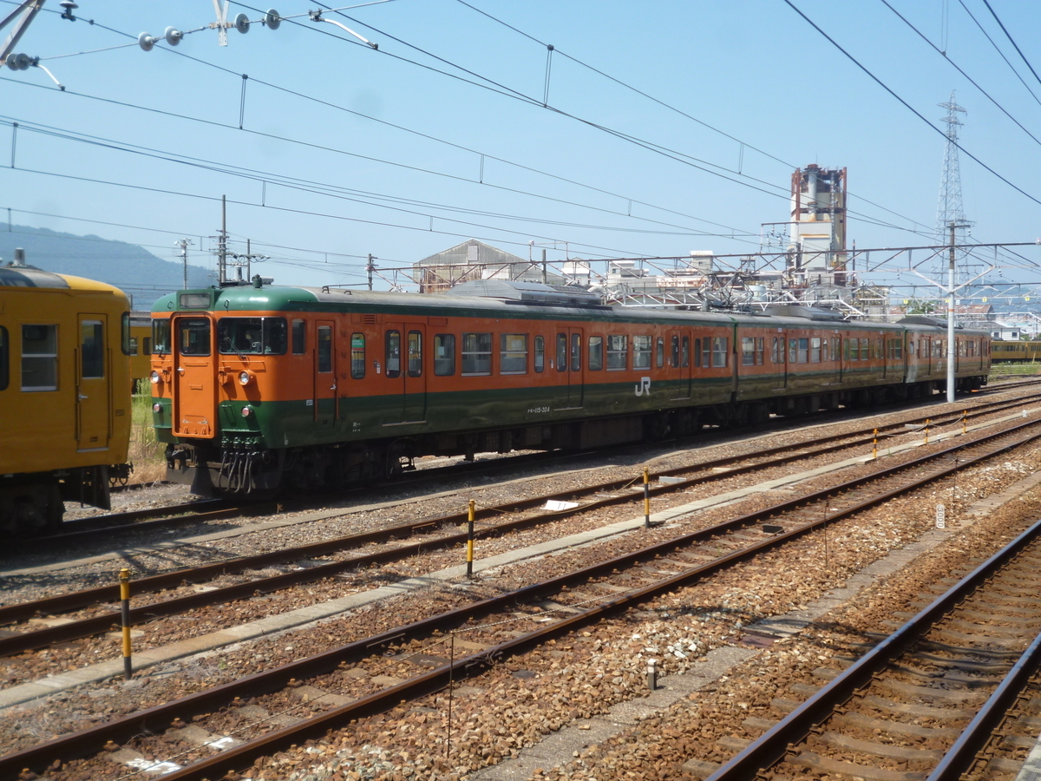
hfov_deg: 45.8
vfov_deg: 35.1
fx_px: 1233
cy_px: 390
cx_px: 520
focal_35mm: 41
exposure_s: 1/500
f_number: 3.7
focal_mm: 7.3
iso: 100
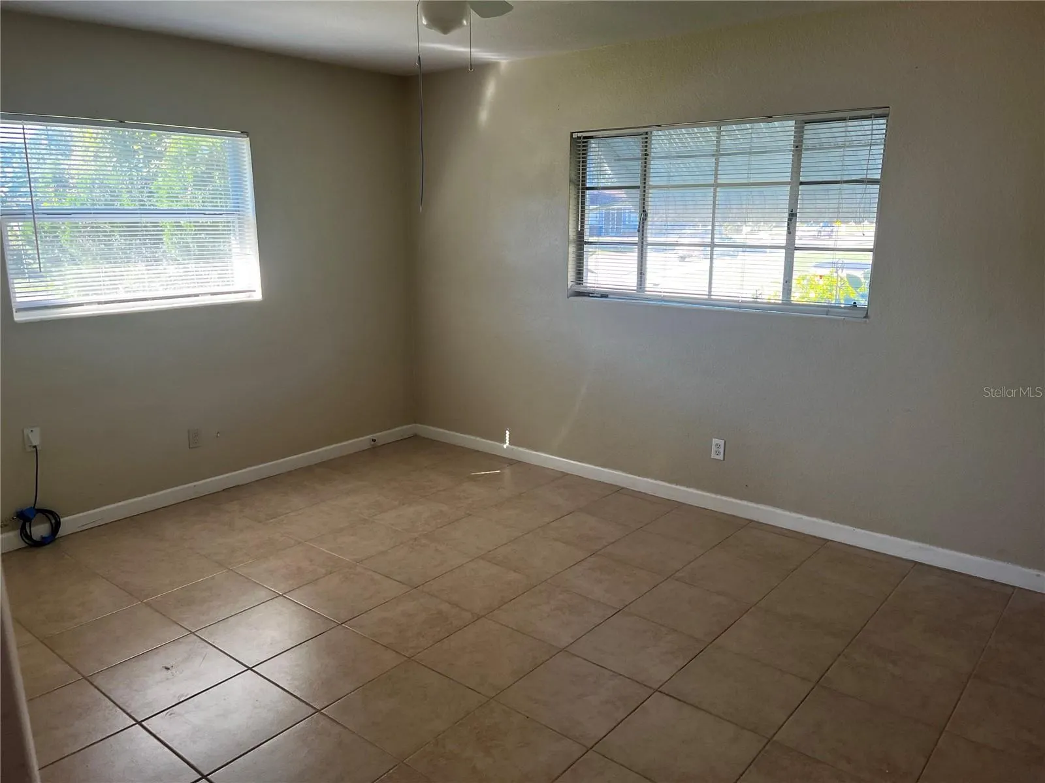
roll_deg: +0.4
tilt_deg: -13.3
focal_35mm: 26
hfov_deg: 67.3
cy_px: 392
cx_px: 522
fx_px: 785
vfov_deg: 53.1
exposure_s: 1/121
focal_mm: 5.1
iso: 125
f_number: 1.6
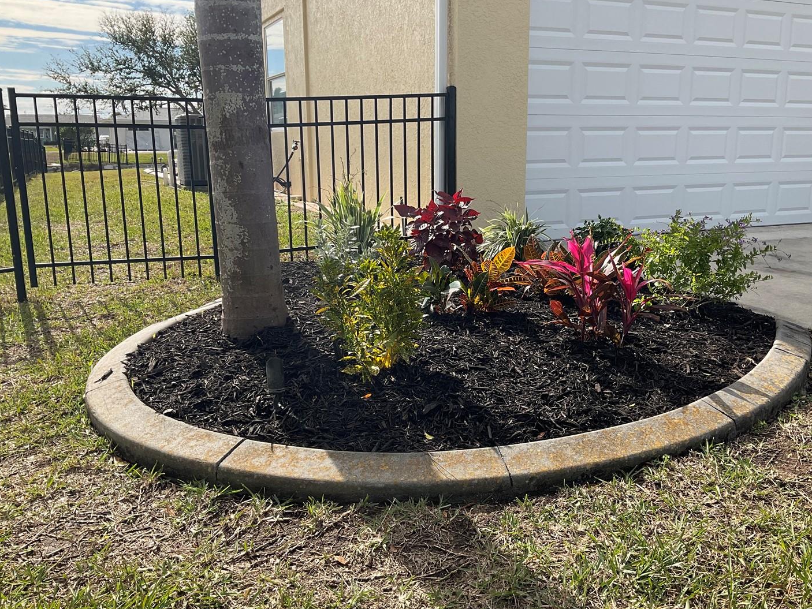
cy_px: 308
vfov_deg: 43.0
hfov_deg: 55.2
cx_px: 459
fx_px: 774
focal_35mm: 33
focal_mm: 3
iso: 16
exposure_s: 1/1675
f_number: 1.8
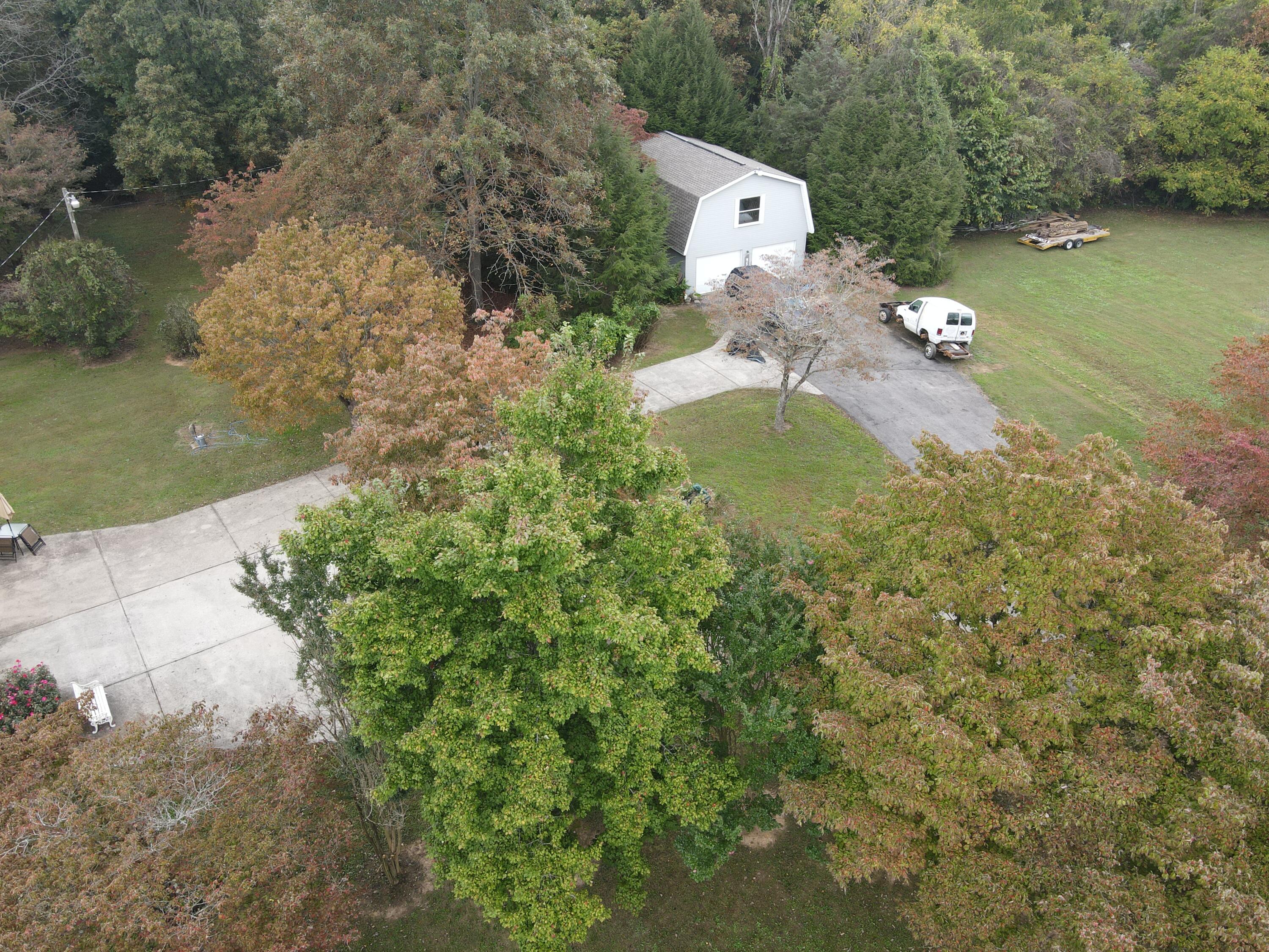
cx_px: 634
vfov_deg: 56.8
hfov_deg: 71.6
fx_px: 880
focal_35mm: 24
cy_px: 476
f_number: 2.8
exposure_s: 1/60
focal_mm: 4.5
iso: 100
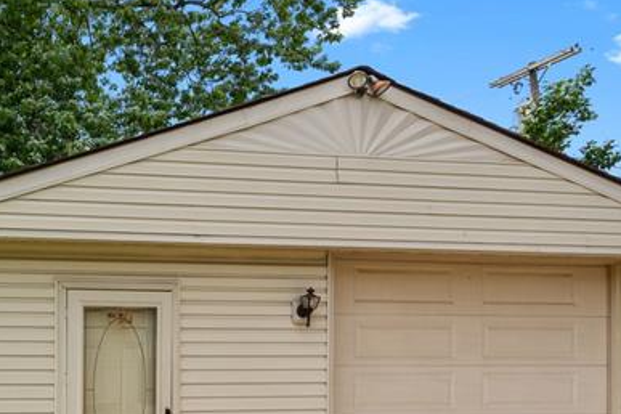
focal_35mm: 45
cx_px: -56
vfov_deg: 28.9
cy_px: 354
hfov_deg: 37.0
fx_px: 776
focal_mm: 17
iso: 400
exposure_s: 1/640
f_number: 8
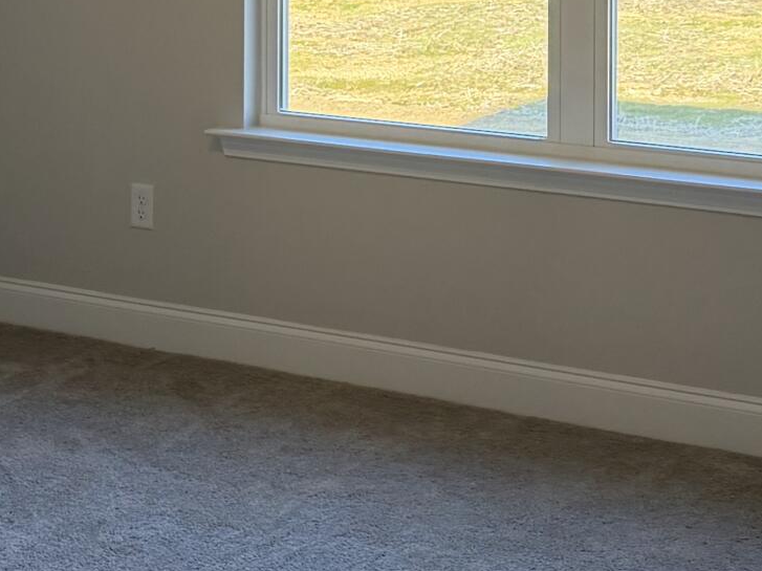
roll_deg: +0.6
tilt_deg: -1.6
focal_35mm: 99
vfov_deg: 14.5
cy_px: -108
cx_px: 161
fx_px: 2179
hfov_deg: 19.6
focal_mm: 6.76
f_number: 1.78
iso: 160
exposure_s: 1/222
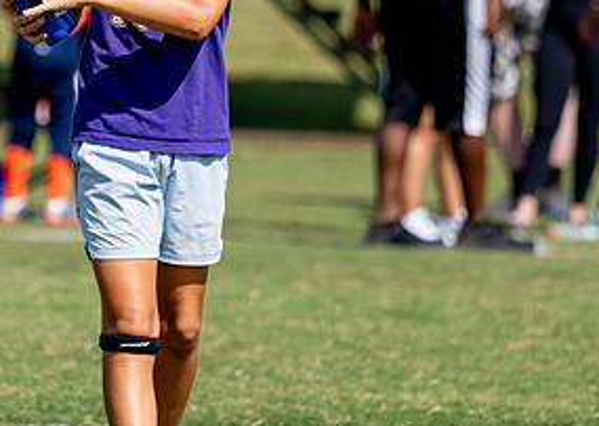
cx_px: 9
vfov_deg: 2.8
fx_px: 8702
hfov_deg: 3.9
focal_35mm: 512
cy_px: -1
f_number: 2.8
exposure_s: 1/4000
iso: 160
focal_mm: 167
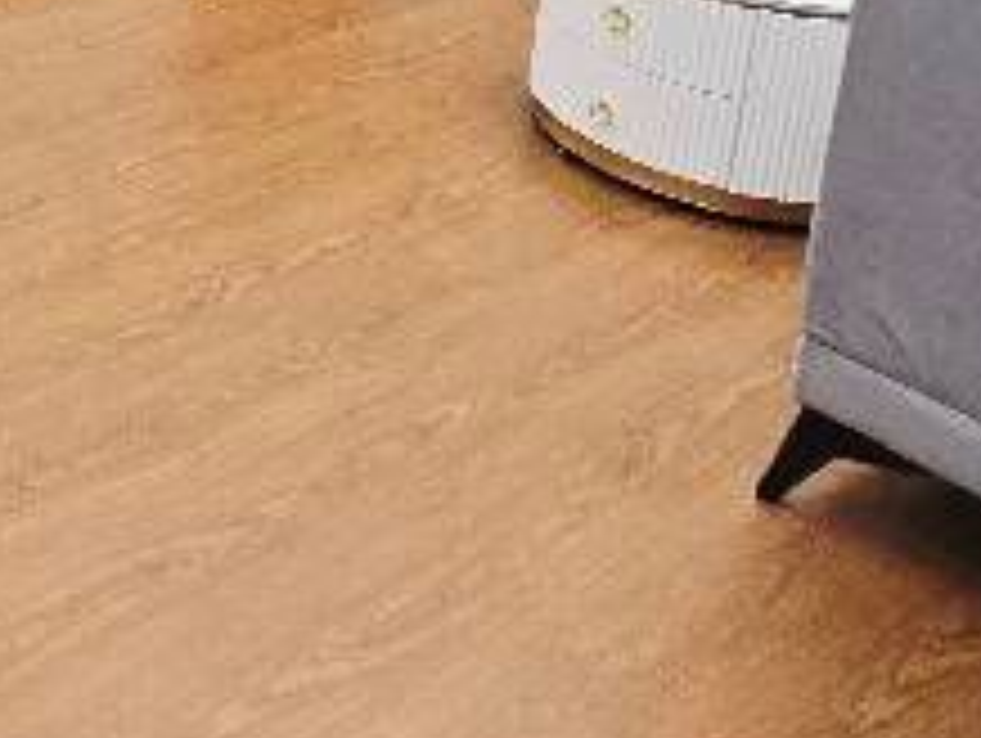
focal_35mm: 61
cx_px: -531
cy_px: -418
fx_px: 1731
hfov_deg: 24.1
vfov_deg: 20.2
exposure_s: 1/50
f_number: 2.2
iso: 80
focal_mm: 2.2
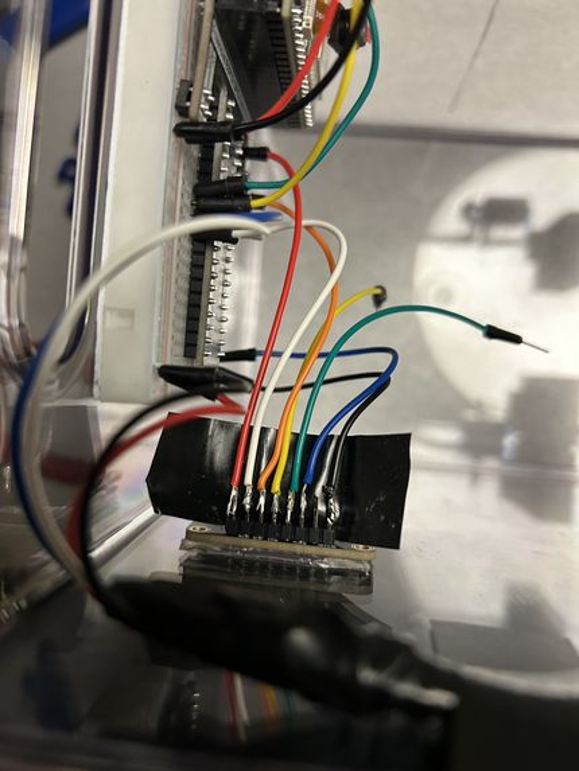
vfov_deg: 67.3
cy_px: 386
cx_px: 290
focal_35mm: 26
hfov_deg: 53.1
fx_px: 580
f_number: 1.5
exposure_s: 1/60
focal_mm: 5.7
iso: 250
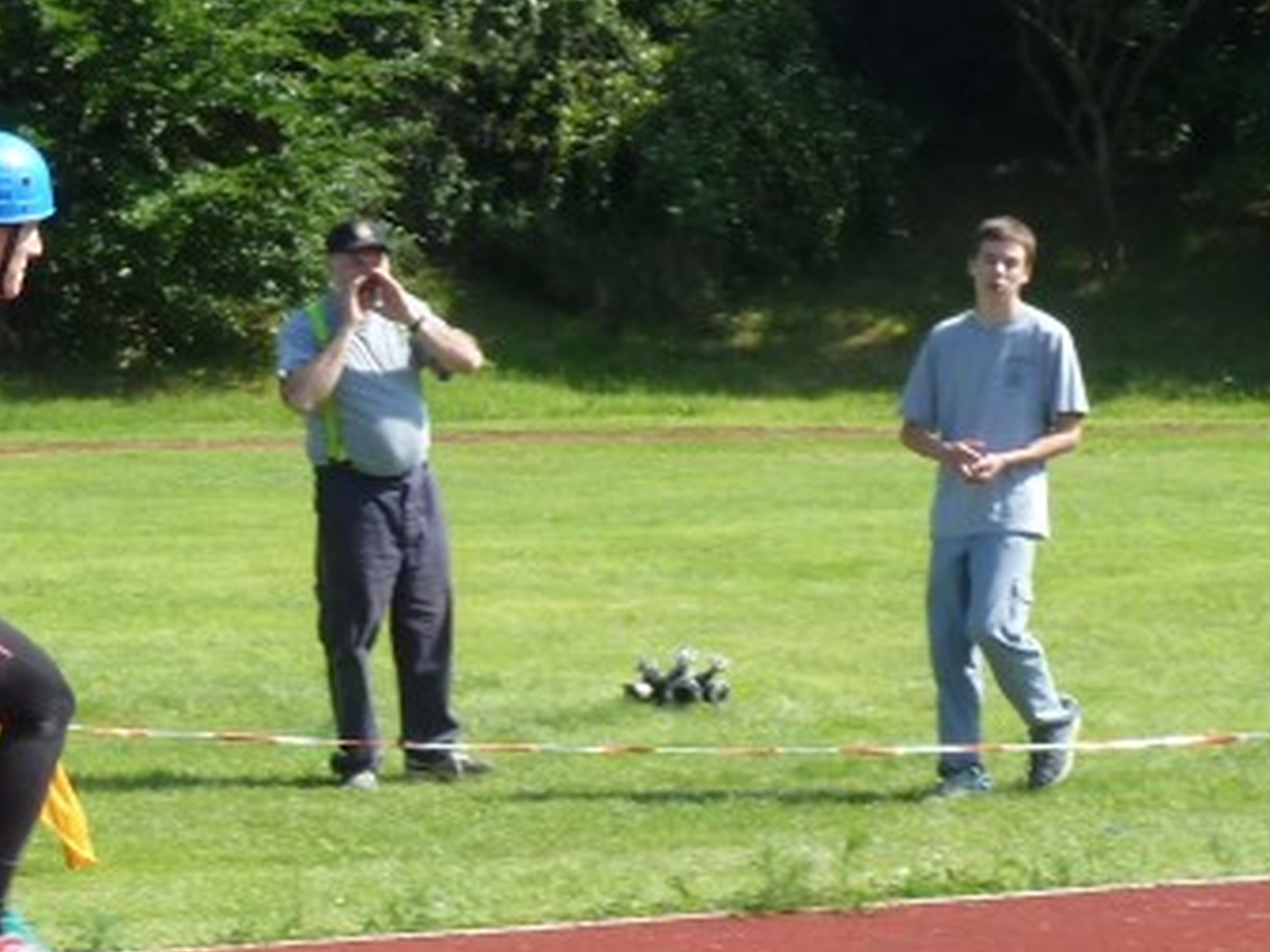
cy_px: 910
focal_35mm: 134
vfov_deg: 11.0
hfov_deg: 14.1
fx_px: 4916
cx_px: -367
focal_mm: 7.3
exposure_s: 1/250
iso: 80
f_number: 4
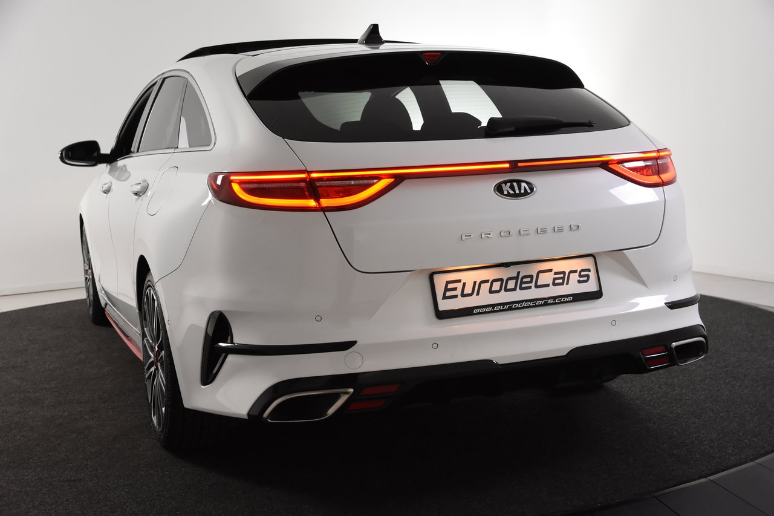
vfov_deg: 28.9
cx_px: 387
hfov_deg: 42.3
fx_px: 1000
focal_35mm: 46
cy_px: 258
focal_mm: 31
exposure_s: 1/125
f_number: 5.6
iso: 1600
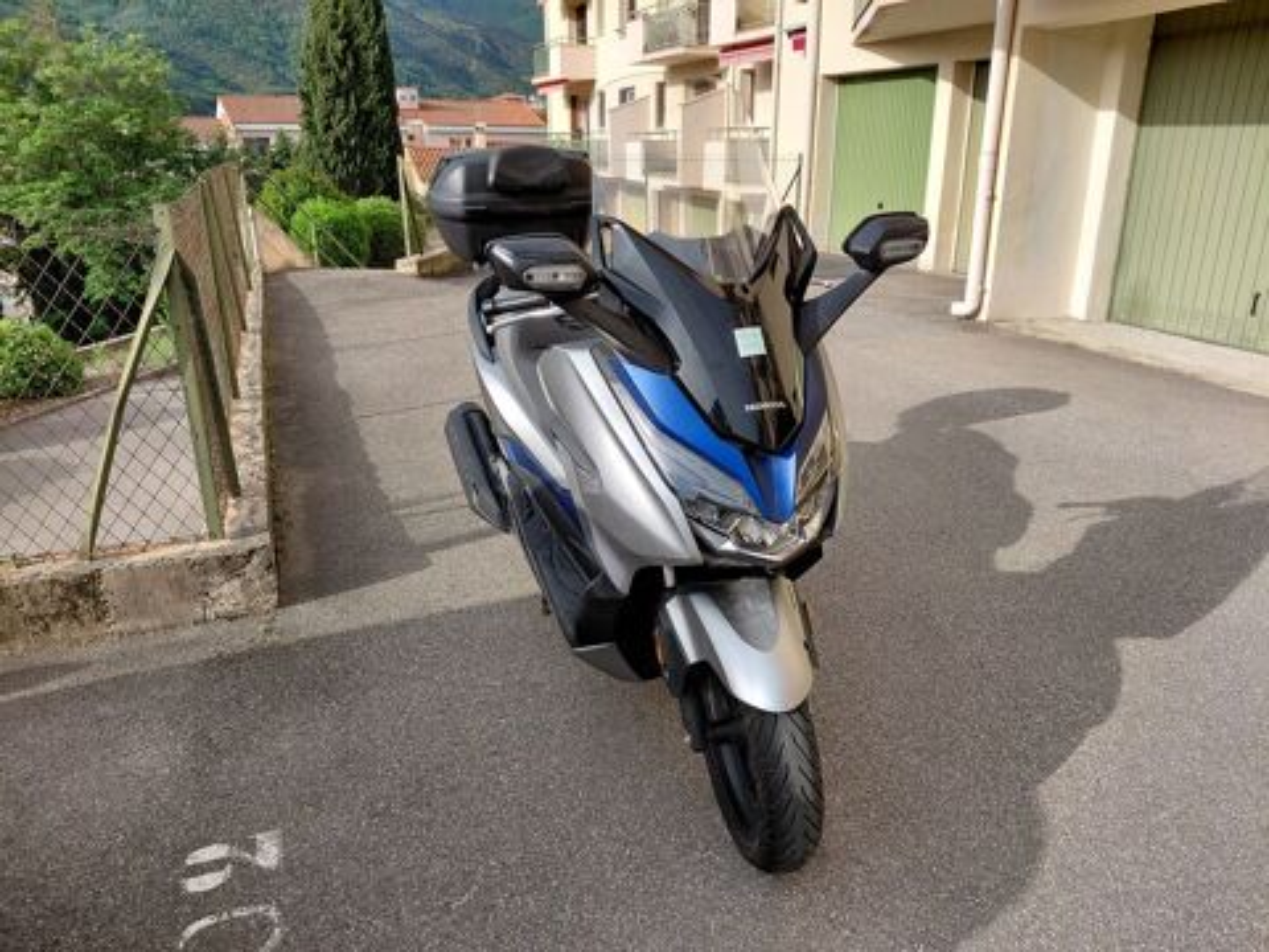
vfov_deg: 54.9
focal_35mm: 25
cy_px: 476
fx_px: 916
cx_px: 634
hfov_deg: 69.4
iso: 50
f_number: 1.8
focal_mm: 4.69
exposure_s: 1/1571
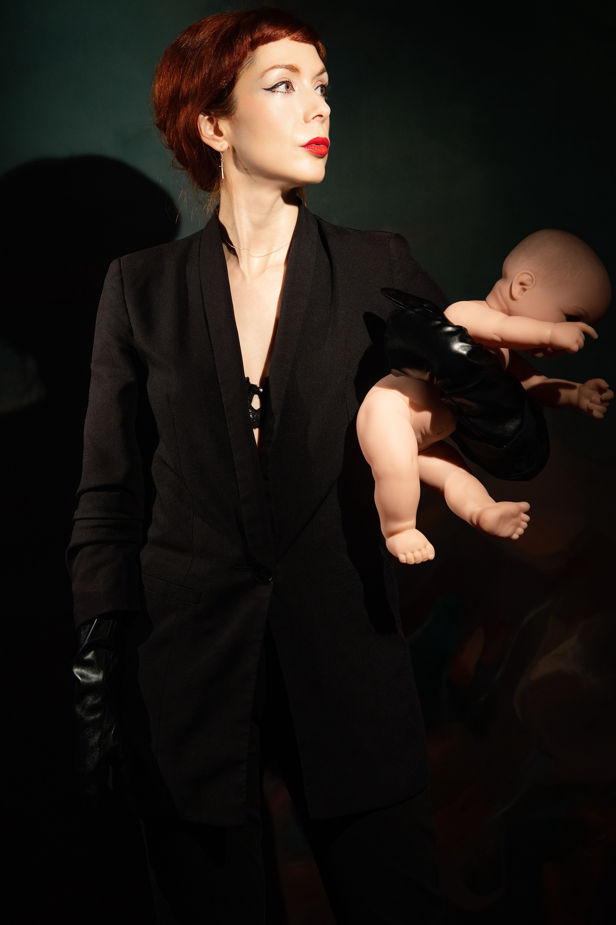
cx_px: 283
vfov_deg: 30.1
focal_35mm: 67
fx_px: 1720
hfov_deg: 20.3
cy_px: 424
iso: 1250
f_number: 4
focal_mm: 60
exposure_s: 1/125
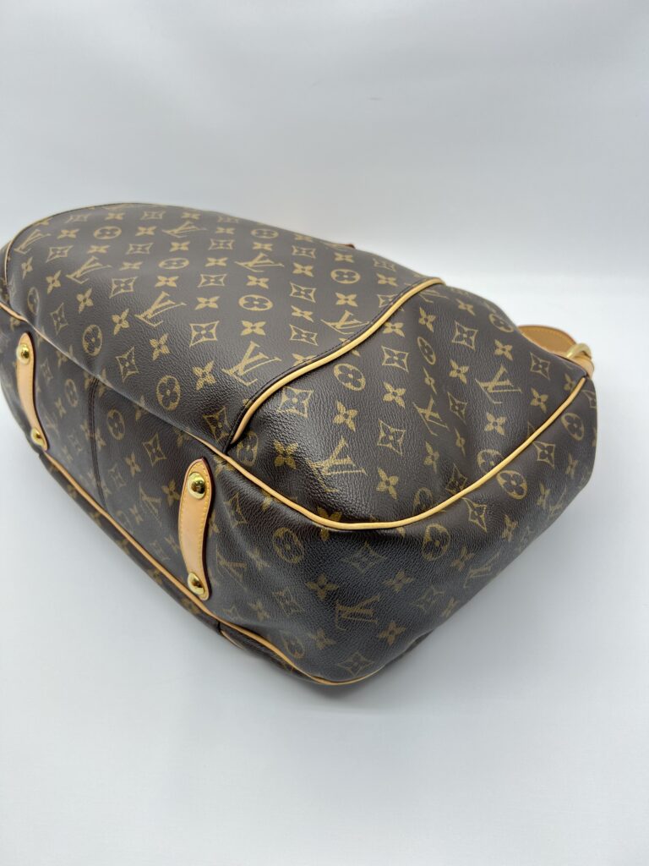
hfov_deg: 53.1
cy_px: 433
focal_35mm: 26
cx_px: 324
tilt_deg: -38.2
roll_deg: +6.4
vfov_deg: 67.3
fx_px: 650
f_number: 1.5
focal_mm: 5.7
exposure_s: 1/100
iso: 50
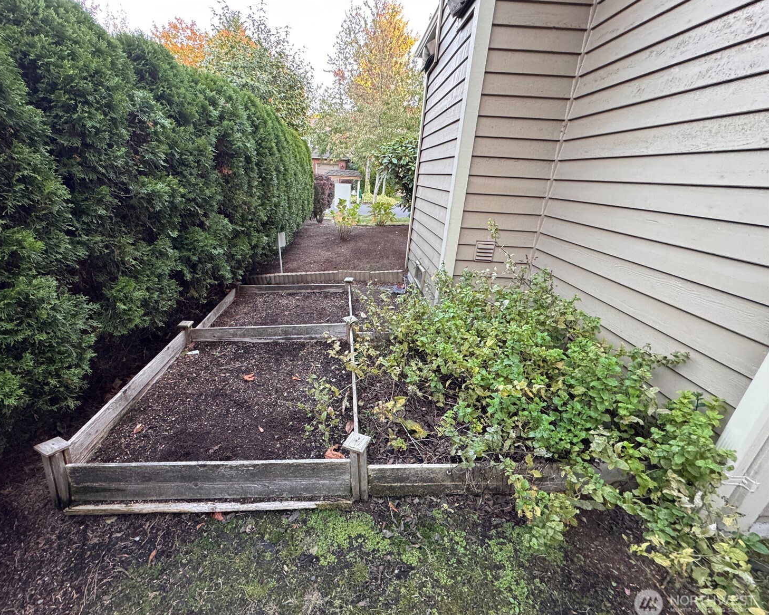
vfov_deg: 84.0
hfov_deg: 96.5
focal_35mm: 15
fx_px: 341
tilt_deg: -21.8
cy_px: 309
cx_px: 349
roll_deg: -3.2
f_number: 2.2
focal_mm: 2.22
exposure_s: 1/98
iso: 320
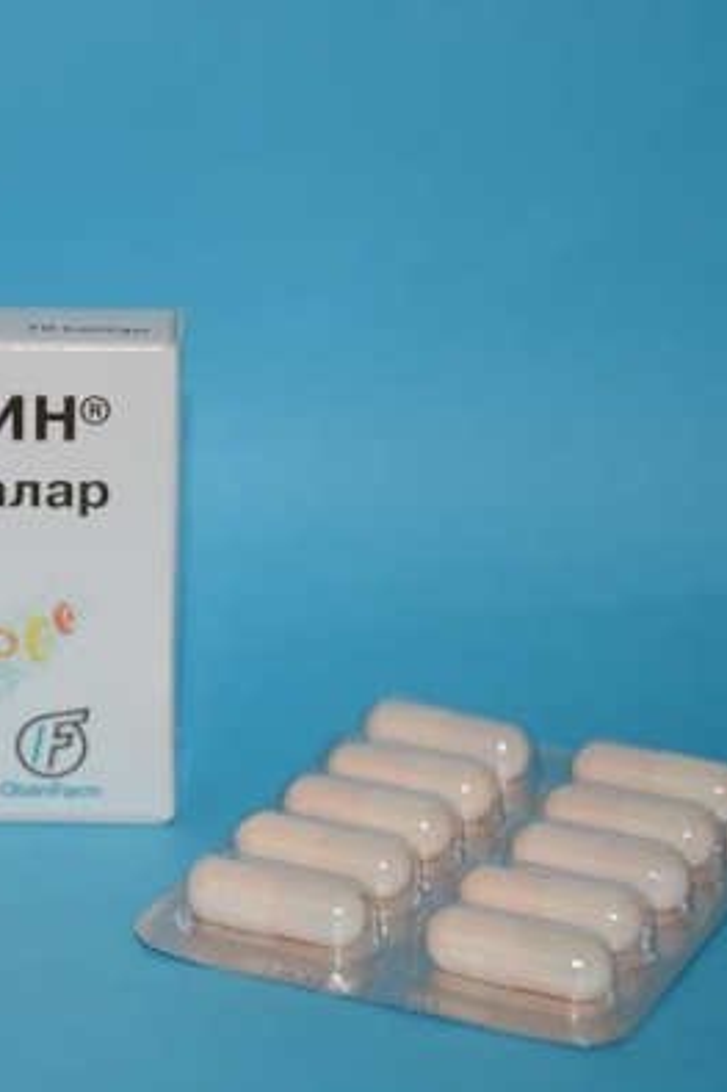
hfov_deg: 10.3
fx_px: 4002
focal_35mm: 132
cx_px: 97
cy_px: 546
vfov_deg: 15.5
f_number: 5
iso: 100
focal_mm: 58
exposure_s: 1/60
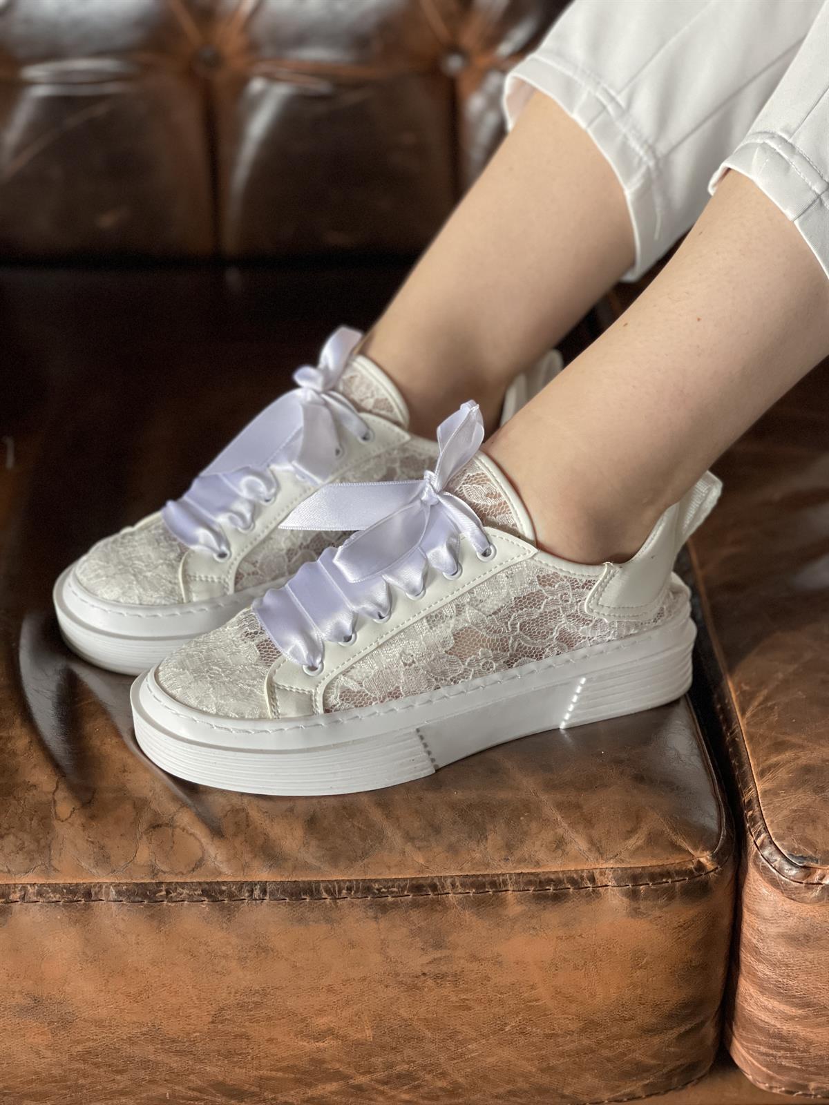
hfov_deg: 22.9
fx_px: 2044
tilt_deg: -30.4
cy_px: 552
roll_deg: -1.2
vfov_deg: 30.3
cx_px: 414
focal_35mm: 64
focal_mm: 7.5
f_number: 2.2
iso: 250
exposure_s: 1/79
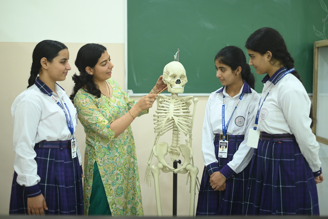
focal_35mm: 50
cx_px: 164
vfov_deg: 27.0
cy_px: 110
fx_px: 455
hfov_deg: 39.6
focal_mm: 50
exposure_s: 1/200
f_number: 1.8
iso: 800
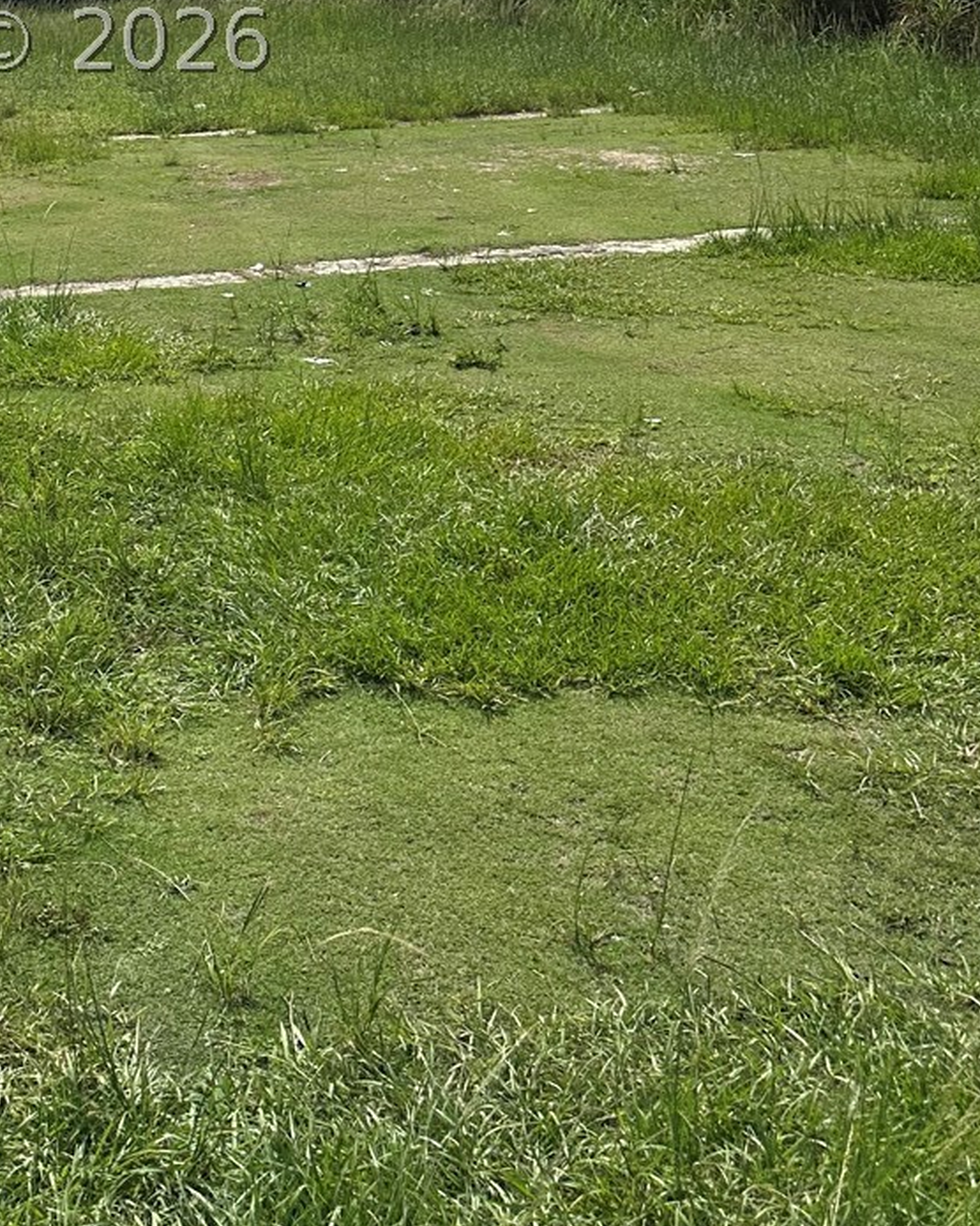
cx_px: 166
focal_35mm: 54
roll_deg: +1.4
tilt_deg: -2.3
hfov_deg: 27.4
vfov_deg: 32.4
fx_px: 1958
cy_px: 41
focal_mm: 6.86
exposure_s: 1/10753
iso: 80
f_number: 1.78
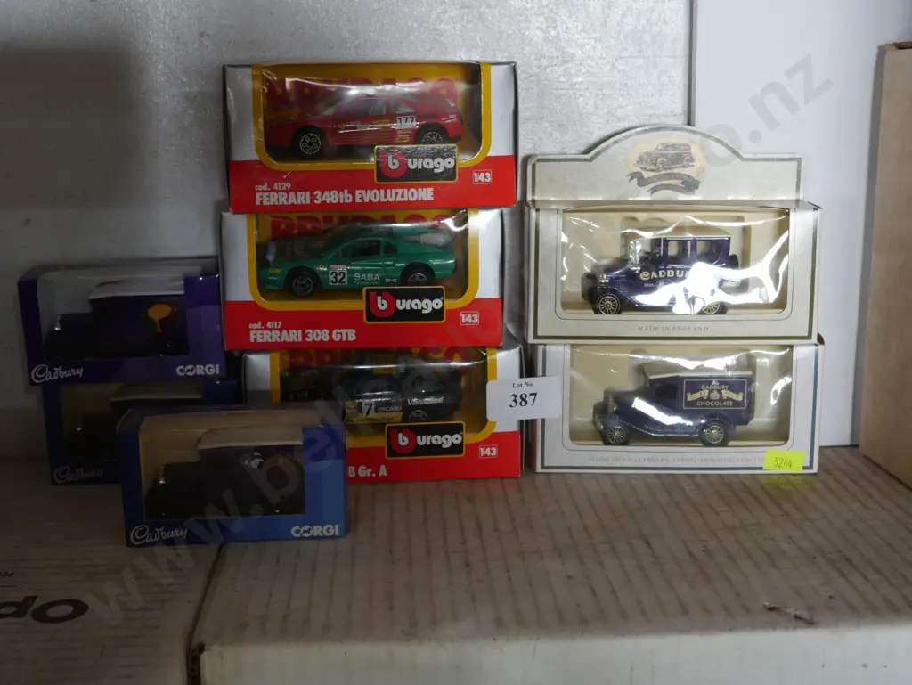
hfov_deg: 41.2
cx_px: 456
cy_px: 342
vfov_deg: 31.5
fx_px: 1212
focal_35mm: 46
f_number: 5.1
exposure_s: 1/60
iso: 1000
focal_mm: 23
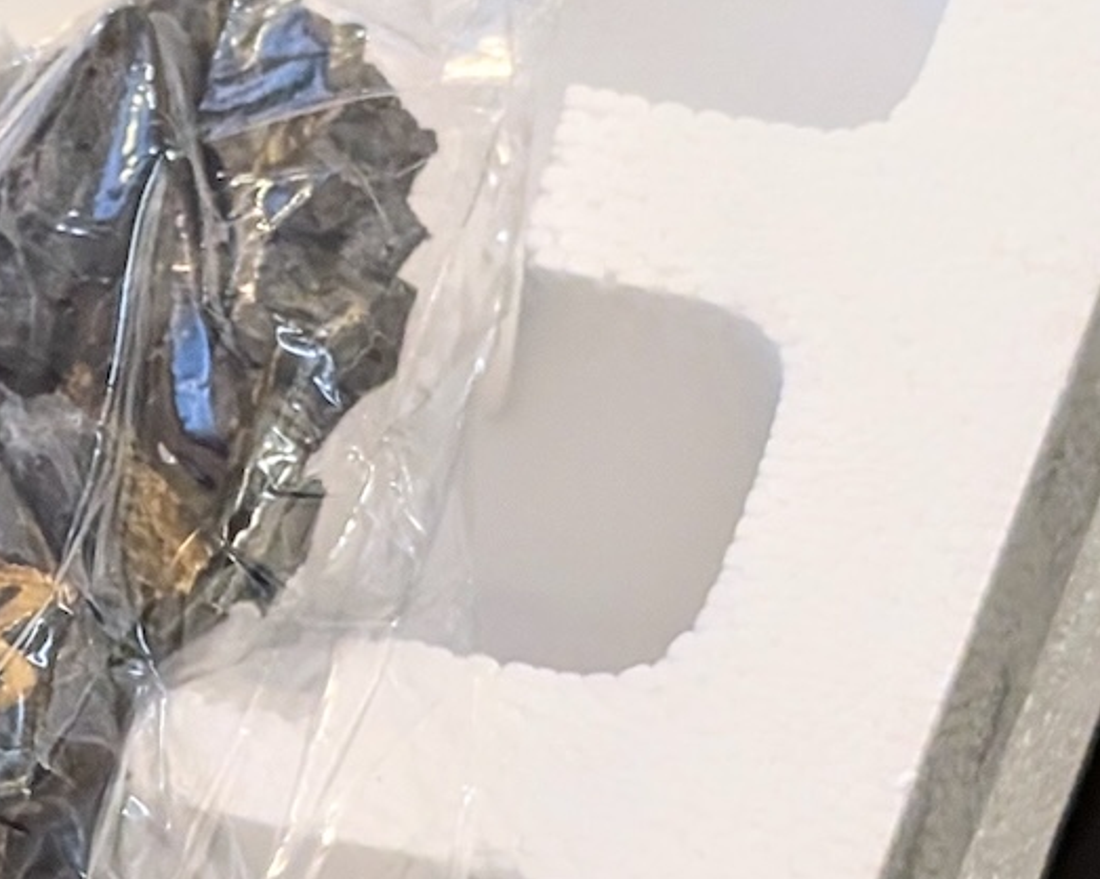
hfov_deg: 10.5
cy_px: 805
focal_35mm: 176
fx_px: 5728
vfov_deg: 8.7
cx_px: -679
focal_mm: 6.9
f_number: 1.68
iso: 610
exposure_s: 1/23.8
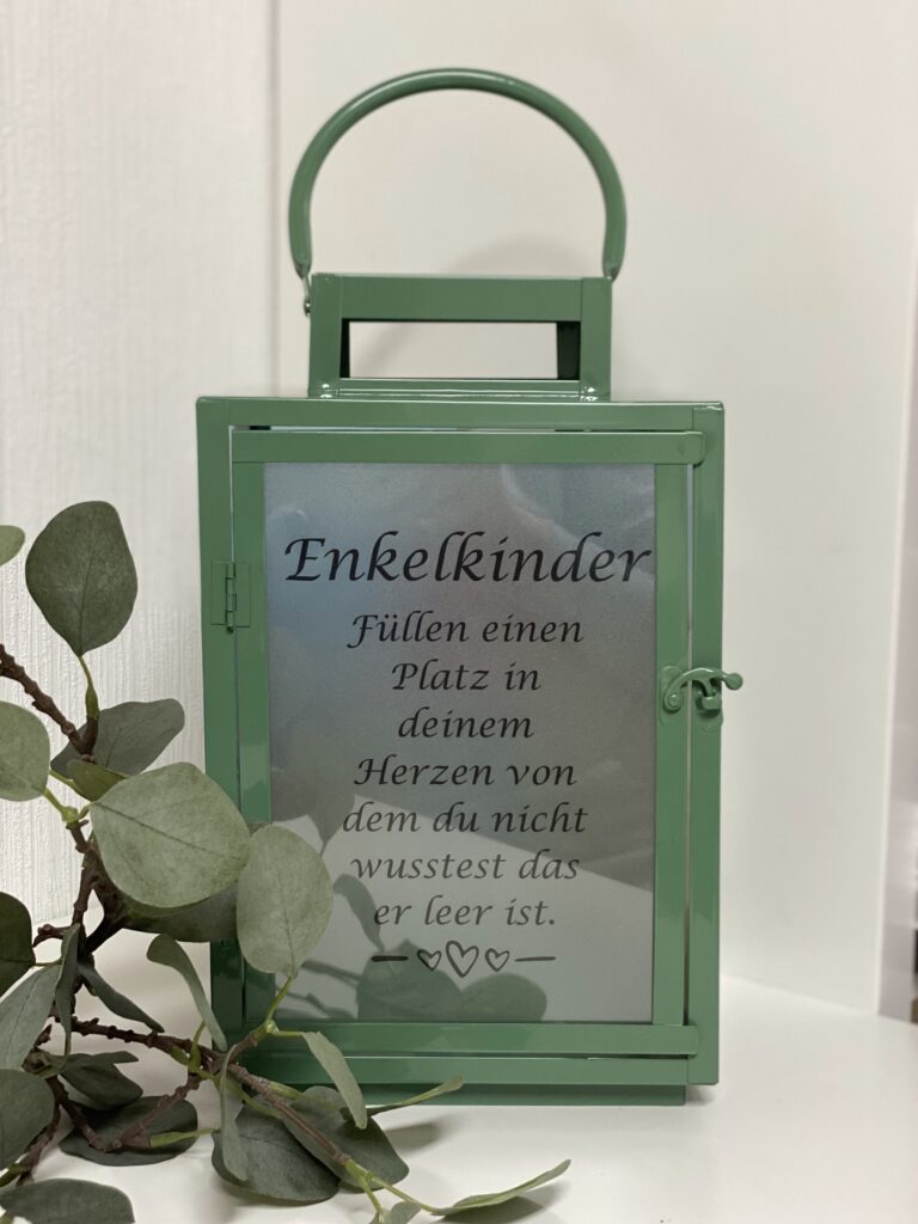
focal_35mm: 52
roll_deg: -1.9
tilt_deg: -7.4
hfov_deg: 28.0
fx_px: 1839
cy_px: 612
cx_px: 459
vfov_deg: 36.8
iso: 200
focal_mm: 6
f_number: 2
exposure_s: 1/33
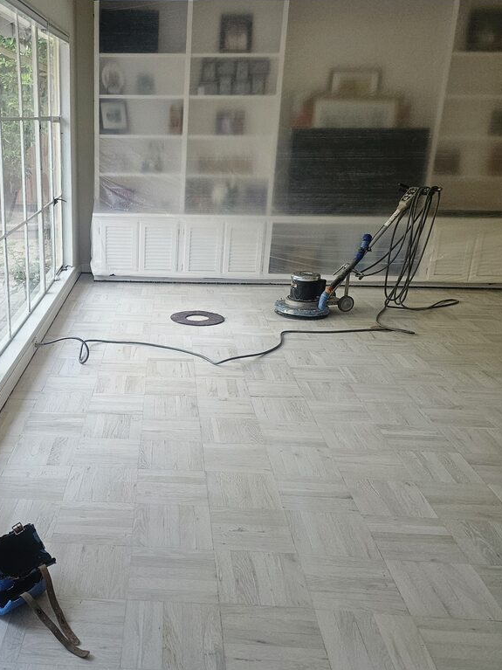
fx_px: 696
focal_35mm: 36
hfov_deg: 38.5
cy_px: 349
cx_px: 118
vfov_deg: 51.3
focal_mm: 6.3
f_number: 1.7
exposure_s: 1/120
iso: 320
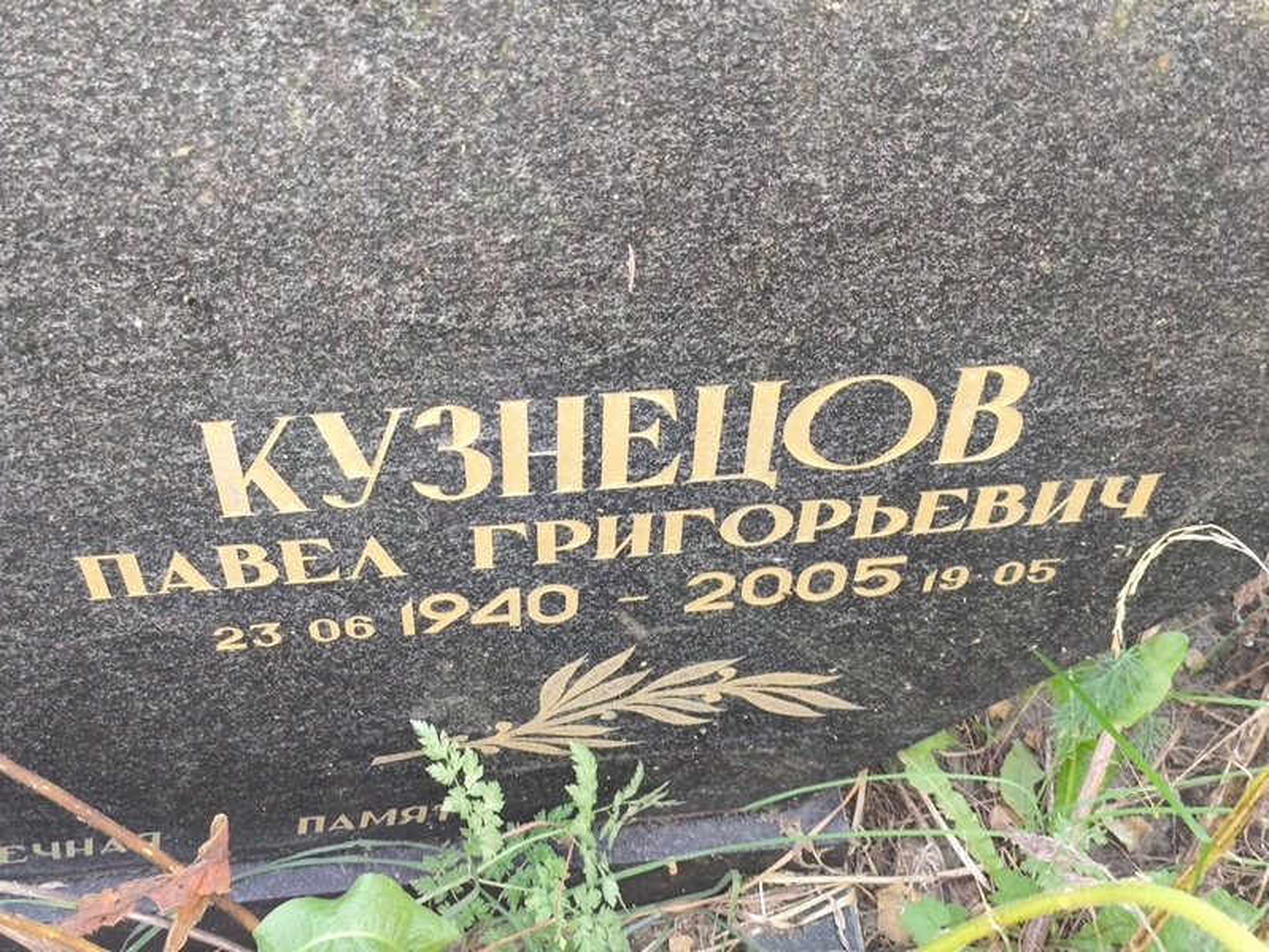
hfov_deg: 38.2
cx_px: 634
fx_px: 1834
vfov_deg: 29.1
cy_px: 476
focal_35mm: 50
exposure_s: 1/60
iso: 200
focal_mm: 4.71
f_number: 1.7
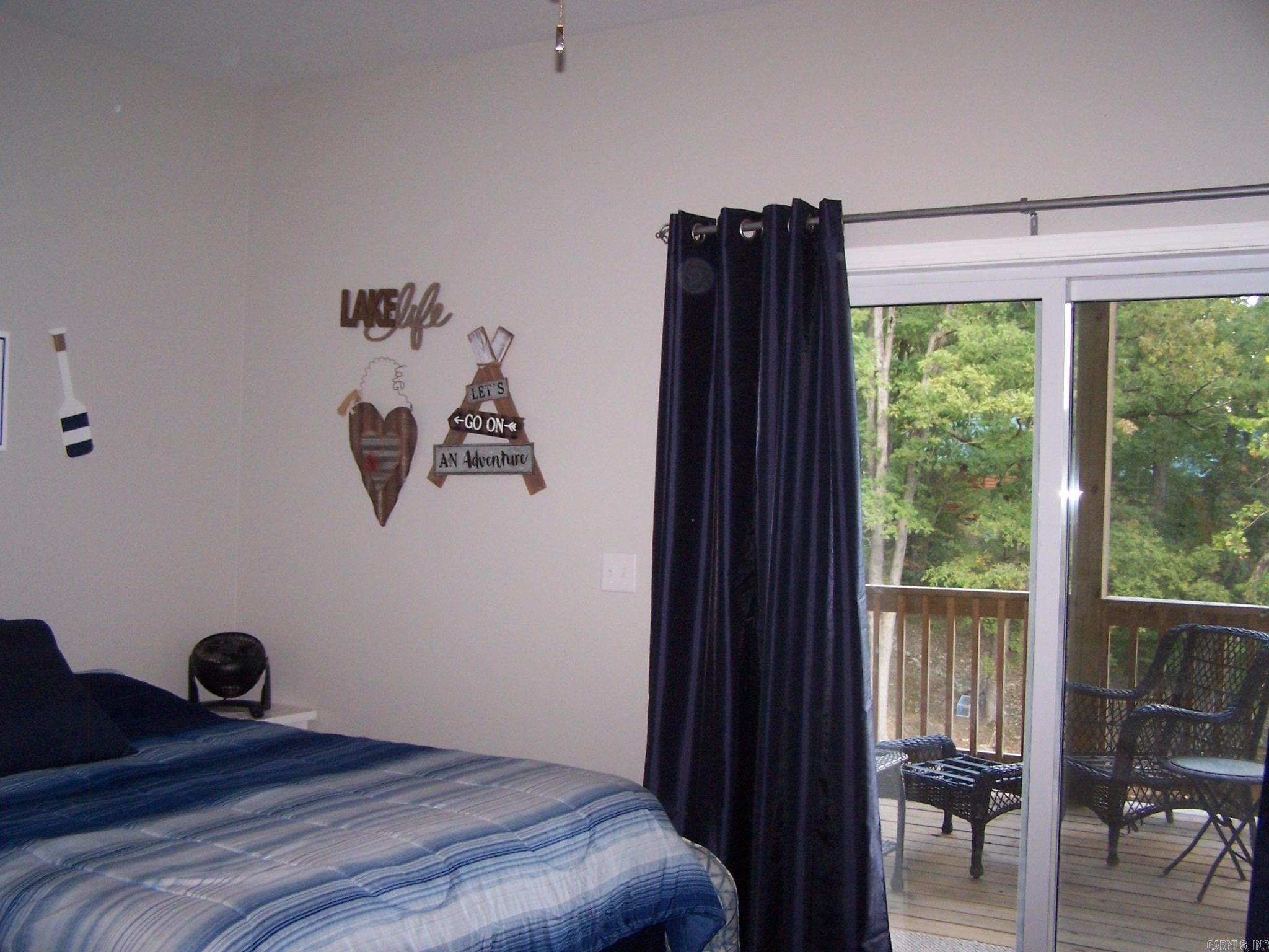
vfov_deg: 37.7
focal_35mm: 38
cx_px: 634
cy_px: 476
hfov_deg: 49.0
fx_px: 1393
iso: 140
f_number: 2.8
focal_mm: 6.3
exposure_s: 1/60
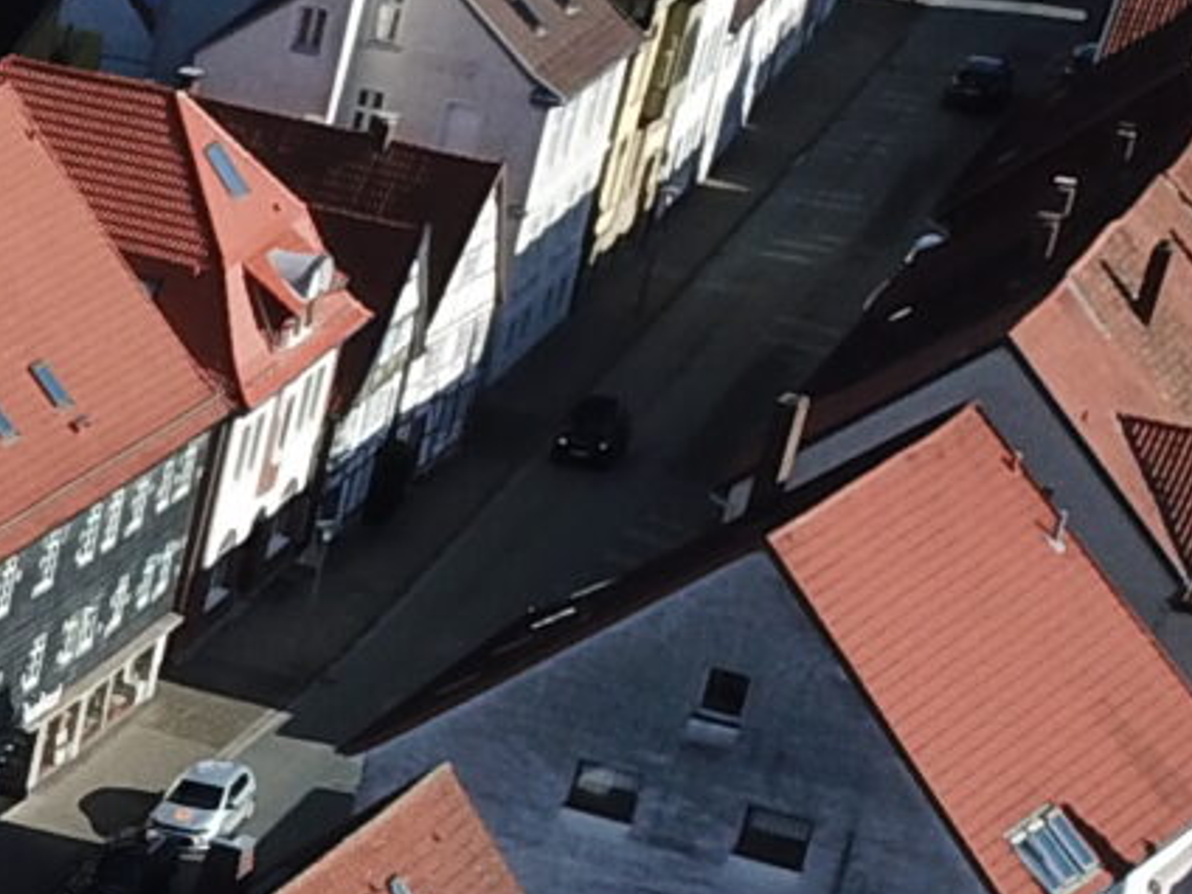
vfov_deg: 9.0
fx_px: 5406
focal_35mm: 157
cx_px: -1903
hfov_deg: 10.4
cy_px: 1605
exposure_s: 1/1404
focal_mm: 4.73
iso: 100
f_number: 2.2
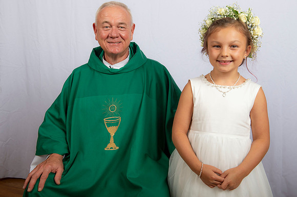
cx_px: 148
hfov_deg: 43.6
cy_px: 98
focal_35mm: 45
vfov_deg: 29.8
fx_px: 371
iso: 320
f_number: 8
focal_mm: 45
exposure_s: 1/200
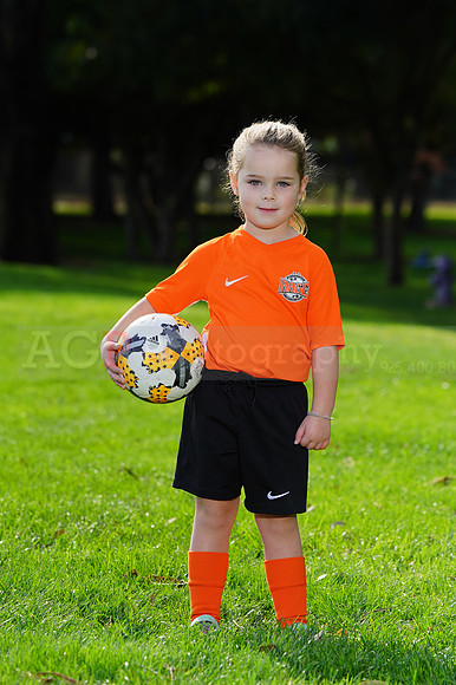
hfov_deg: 6.5
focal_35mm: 212
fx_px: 4033
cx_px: 228
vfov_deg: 9.7
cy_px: 342
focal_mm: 212
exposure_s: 1/200
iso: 125
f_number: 8
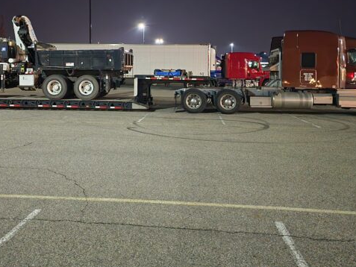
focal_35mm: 37
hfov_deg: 49.9
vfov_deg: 37.9
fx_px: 381
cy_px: 75
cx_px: 151
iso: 1600
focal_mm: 6.4
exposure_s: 1/9
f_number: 1.8
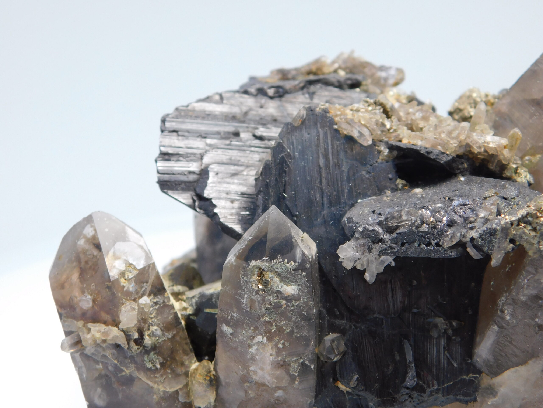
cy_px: 204
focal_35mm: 51
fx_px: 800
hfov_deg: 37.5
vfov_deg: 28.6
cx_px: 272
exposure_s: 1/100
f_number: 3.8
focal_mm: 9
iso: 125
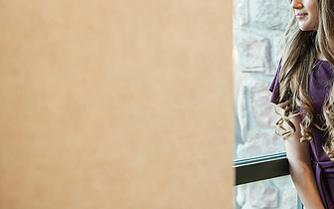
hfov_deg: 15.3
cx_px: 291
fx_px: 1229
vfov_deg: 9.7
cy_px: 17
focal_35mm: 135
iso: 1000
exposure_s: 1/160
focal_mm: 70
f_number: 2.8
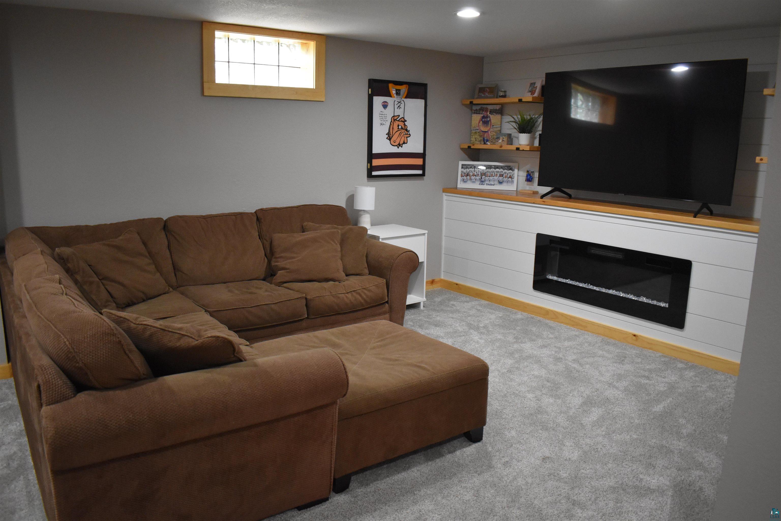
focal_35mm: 27
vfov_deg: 47.9
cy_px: 260
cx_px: 390
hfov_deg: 67.4
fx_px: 586
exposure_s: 1/125
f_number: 3.5
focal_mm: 18
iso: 2200
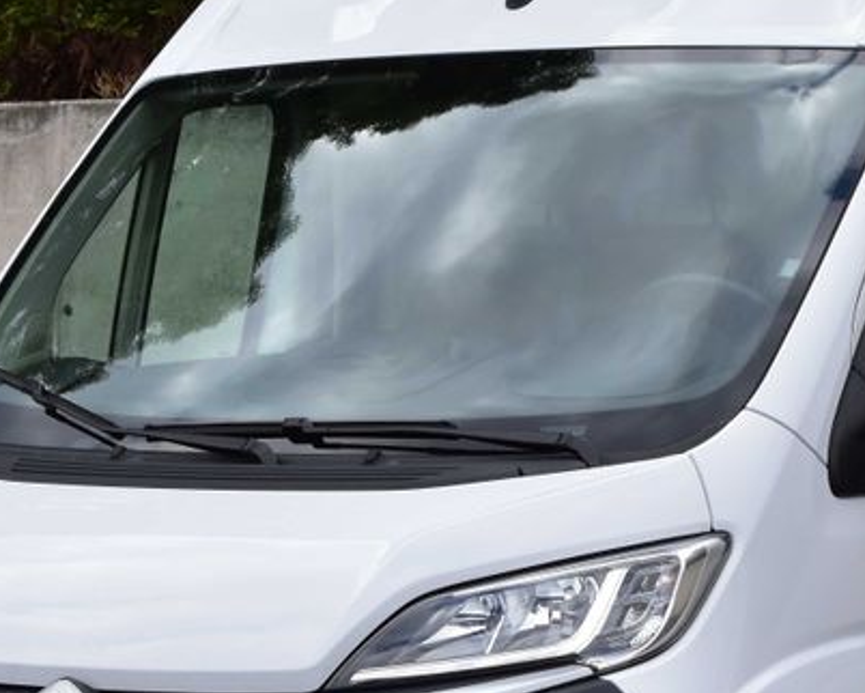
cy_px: 532
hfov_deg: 11.4
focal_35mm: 168
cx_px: 661
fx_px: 4303
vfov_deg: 9.2
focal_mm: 40
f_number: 10
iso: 400
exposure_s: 1/320
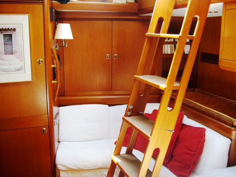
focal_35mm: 38
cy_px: 88
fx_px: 259
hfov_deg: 49.0
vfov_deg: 37.7
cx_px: 118
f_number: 2.8
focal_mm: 7.9
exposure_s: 1/80
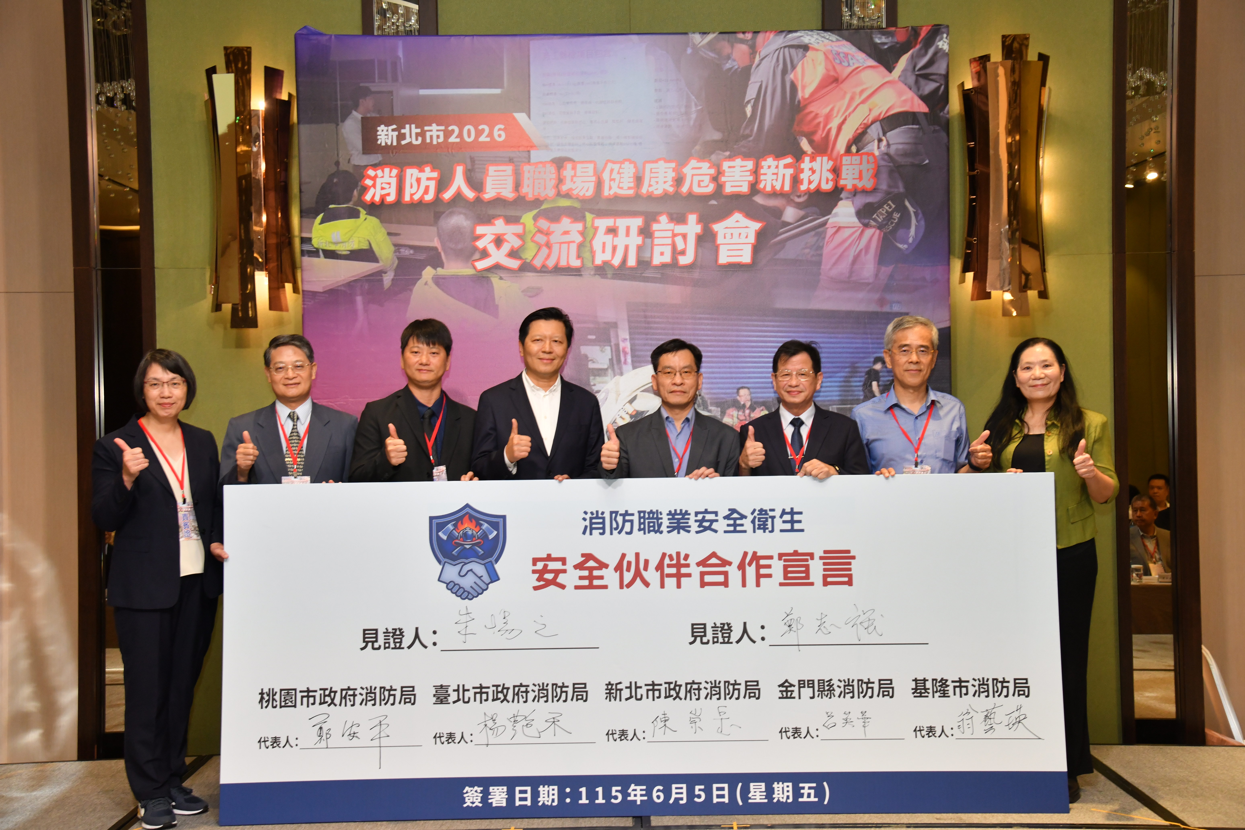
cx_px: 622
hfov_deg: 48.5
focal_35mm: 40
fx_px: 1383
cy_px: 415
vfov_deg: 33.4
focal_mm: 40
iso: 1000
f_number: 7.1
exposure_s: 1/80
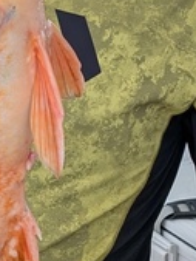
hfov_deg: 12.1
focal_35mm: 121
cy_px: 73
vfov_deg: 16.2
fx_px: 912
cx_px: -5
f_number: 1.7
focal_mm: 4.53
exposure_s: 1/184
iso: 28
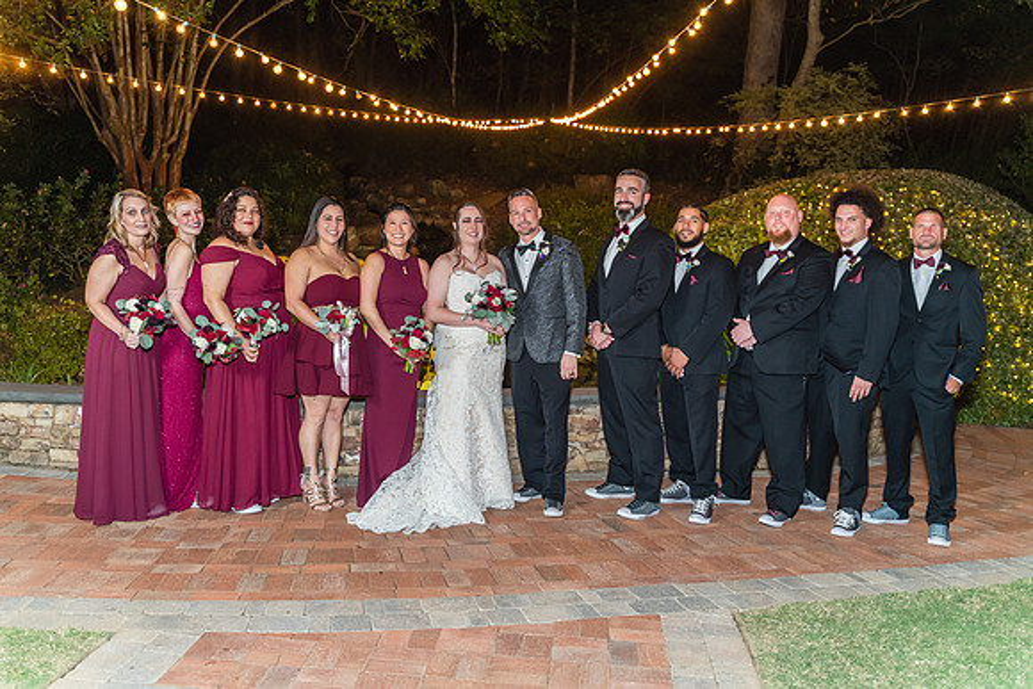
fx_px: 949
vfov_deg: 39.9
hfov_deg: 57.1
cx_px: 499
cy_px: 344
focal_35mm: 33
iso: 1000
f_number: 2.8
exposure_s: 1/60
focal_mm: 32
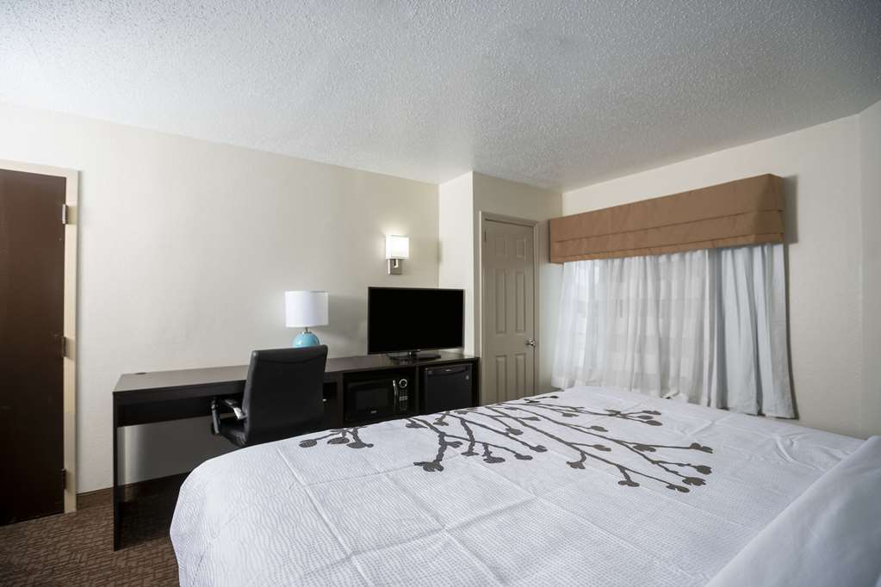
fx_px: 392
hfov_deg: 96.7
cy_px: 294
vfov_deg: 73.7
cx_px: 440
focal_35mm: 16
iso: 200
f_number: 4.5
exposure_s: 1/100
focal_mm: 16
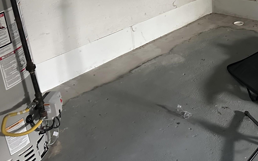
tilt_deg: -17.0
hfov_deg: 38.8
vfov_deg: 25.6
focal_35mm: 48
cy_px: 1
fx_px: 338
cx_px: 235
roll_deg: +1.7
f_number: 1.78
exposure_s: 1/40
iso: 800
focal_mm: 6.86
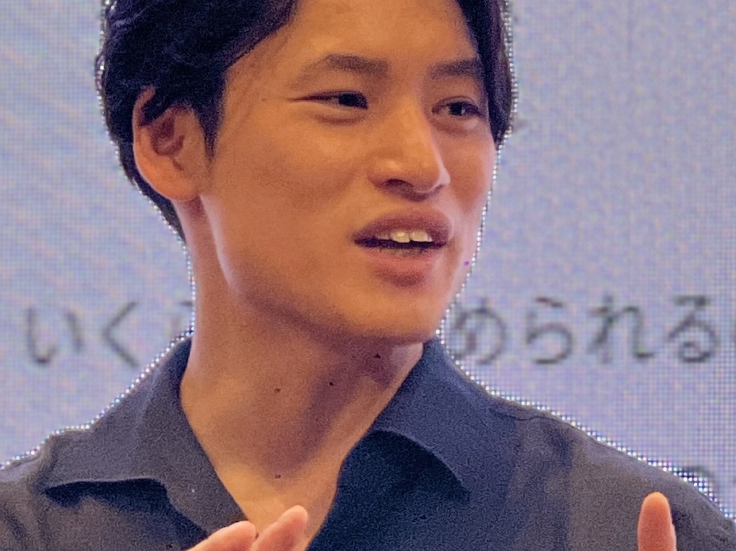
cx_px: 3
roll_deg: -1.3
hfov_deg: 5.9
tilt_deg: +4.2
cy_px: 677
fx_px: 7122
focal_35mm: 335
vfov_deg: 4.4
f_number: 2.8
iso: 200
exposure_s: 1/121
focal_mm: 9
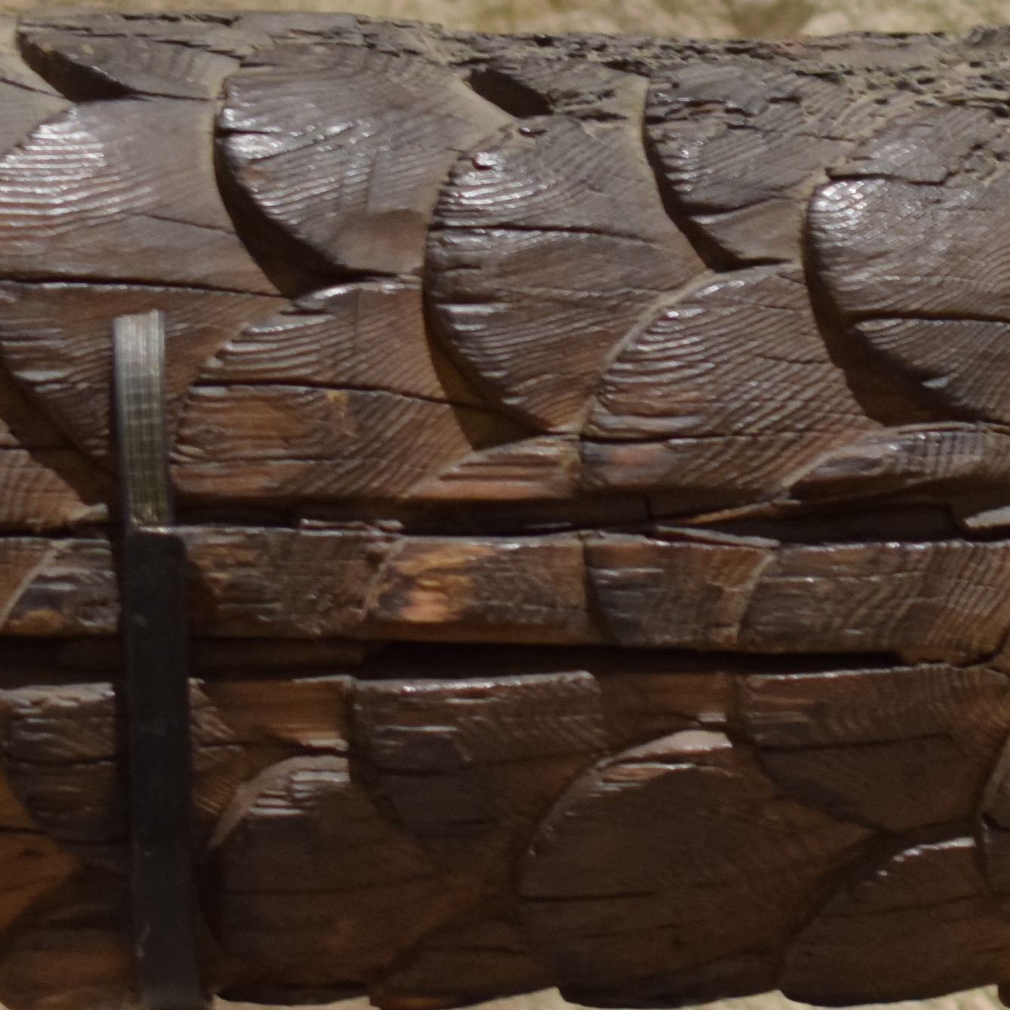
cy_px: 635
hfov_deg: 8.7
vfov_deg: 8.7
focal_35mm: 200
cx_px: 1020
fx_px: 6599
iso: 1250
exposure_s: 1/30
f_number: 1.8
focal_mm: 35
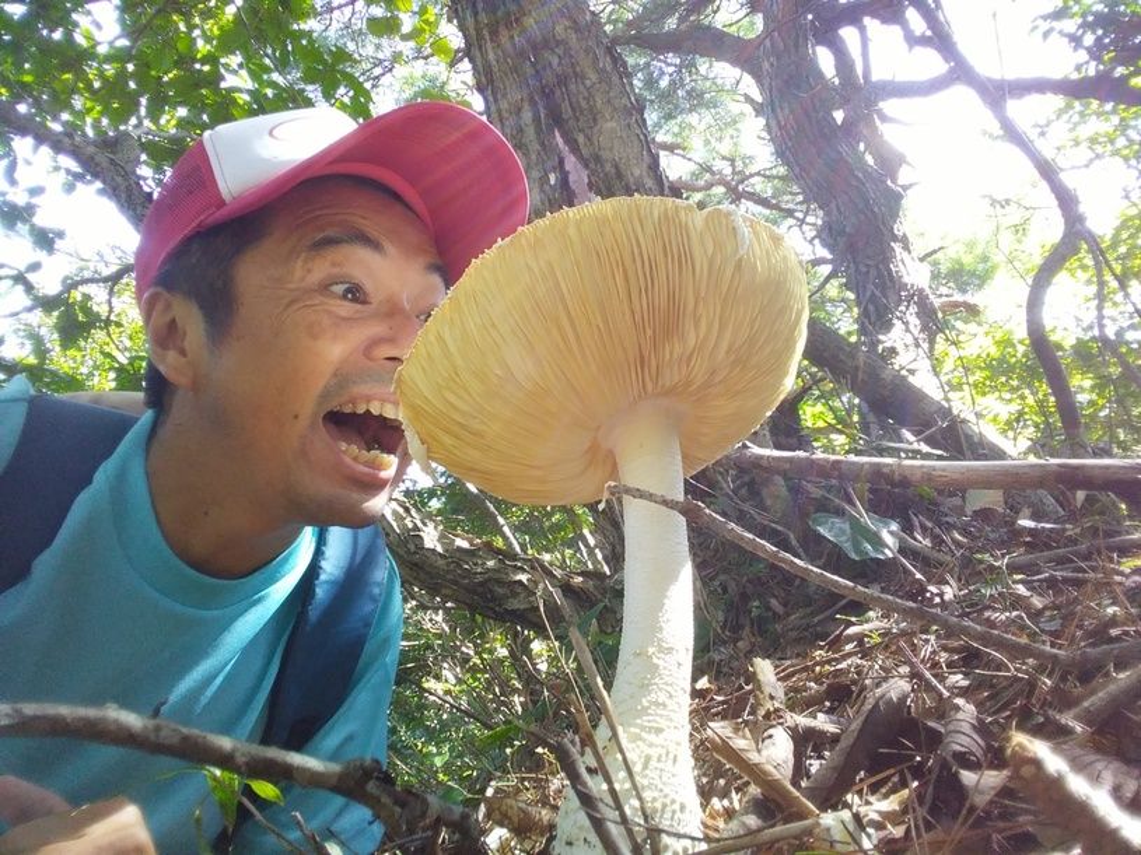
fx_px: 758
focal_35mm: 23
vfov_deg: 58.9
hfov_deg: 73.9
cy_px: 428
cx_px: 570
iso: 64
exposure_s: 1/60
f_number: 2.4
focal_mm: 1.98
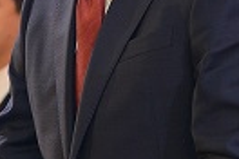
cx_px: -108
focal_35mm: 732
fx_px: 4859
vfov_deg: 1.9
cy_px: -8
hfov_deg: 2.8
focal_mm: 155
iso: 640
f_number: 6.3
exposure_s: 1/200
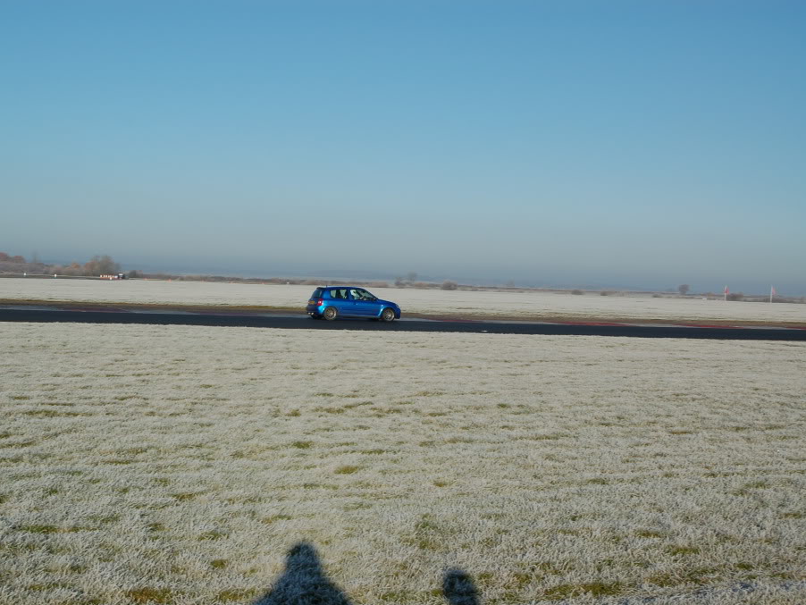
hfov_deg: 38.8
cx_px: 357
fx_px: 1141
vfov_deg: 29.7
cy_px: 302
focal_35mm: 49
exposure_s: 1/400
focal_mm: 30
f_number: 10
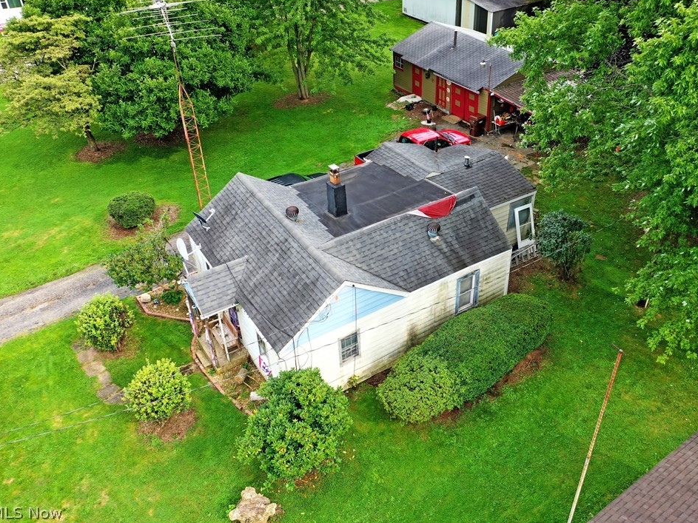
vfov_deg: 45.4
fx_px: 625
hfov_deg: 58.2
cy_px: 257
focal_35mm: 31
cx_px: 389
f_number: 4.5
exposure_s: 1/160
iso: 100
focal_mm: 10.26
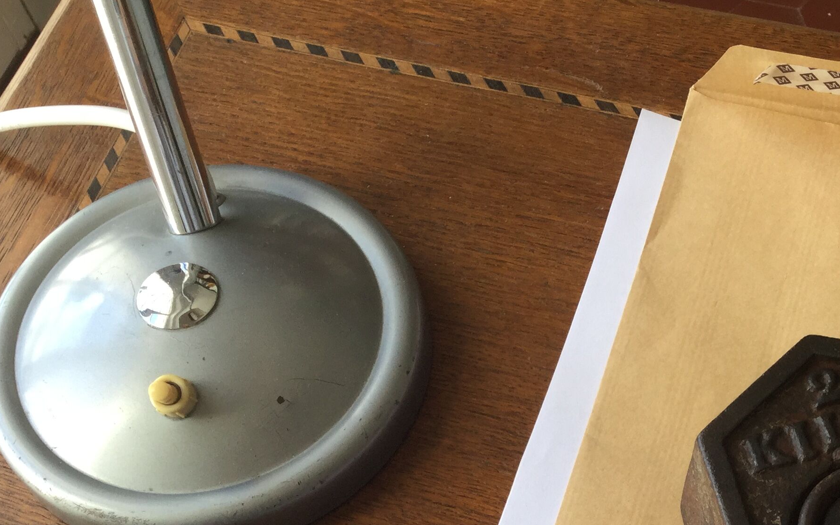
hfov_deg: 33.3
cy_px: 537
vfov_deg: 20.8
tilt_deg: -64.3
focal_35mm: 60
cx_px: 629
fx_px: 1373
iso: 32
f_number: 2.4
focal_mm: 3.3
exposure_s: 1/100
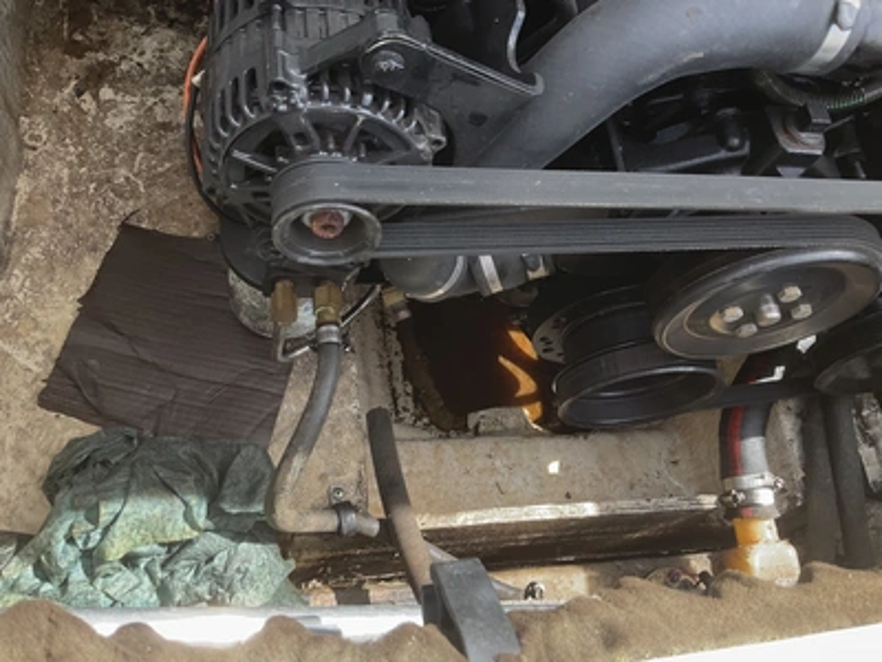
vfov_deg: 48.2
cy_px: 331
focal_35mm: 29
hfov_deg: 61.7
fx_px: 739
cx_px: 441
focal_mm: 3
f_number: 1.8
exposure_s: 1/210
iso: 25
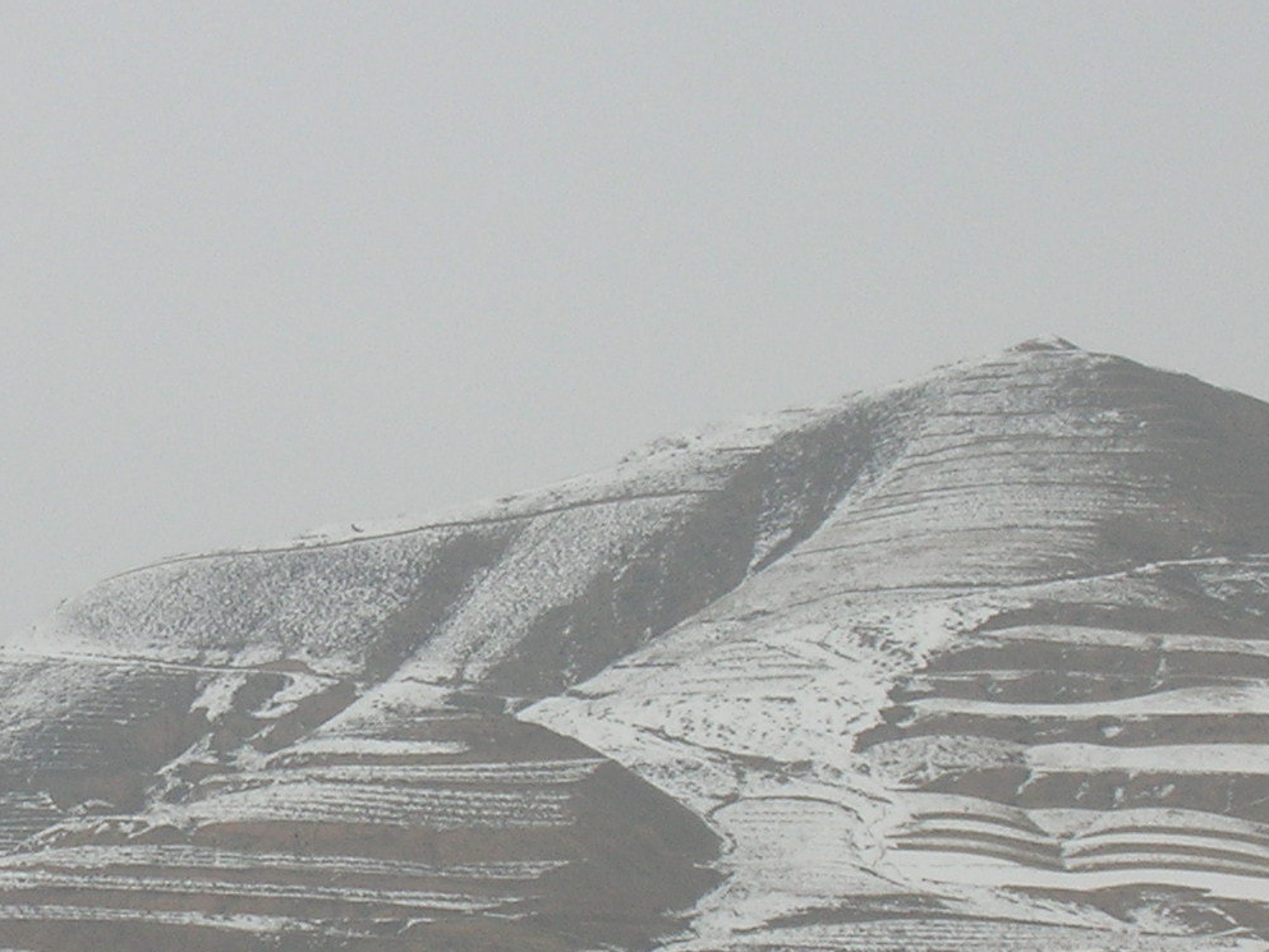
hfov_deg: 9.2
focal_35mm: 214
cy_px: 566
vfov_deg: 6.9
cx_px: 171
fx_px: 7846
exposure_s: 1/200
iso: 50
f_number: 7.2
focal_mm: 13.6
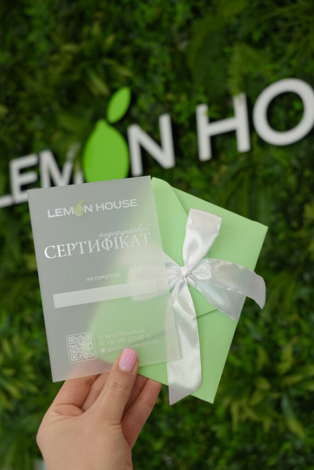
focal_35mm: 42
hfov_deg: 31.9
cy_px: 235
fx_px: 549
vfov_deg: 46.4
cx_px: 157
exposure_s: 1/20
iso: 320
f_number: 5.6
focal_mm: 42
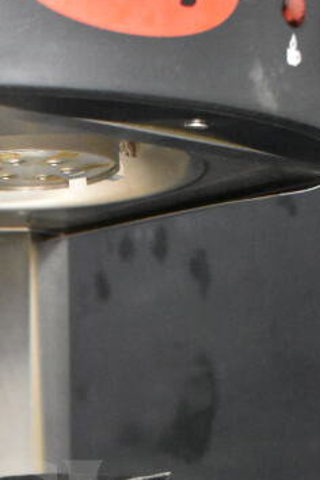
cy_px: 567
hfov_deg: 14.4
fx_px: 1240
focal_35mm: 93
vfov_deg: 20.6
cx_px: -20
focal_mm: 24
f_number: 4
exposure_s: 1/40
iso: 7200
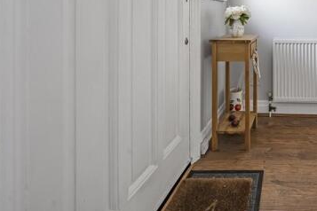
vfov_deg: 50.5
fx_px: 194
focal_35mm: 22
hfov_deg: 64.9
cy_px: 20
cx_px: 286
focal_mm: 12
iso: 320
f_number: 9
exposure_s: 1/5
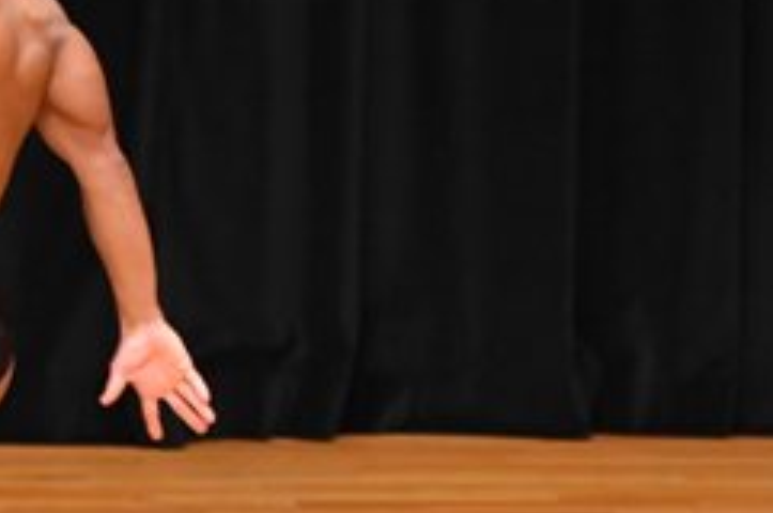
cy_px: 138
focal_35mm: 724
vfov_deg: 1.9
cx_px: 107
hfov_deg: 2.9
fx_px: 15525
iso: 4000
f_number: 5.6
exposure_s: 1/400
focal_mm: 150
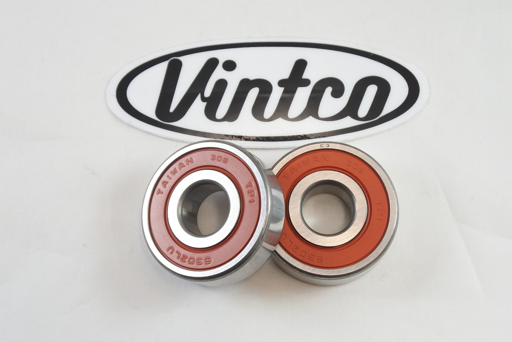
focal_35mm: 56
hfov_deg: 35.6
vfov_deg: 24.2
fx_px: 797
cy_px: 171
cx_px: 256
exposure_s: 1/125
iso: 500
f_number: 4.8
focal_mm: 21
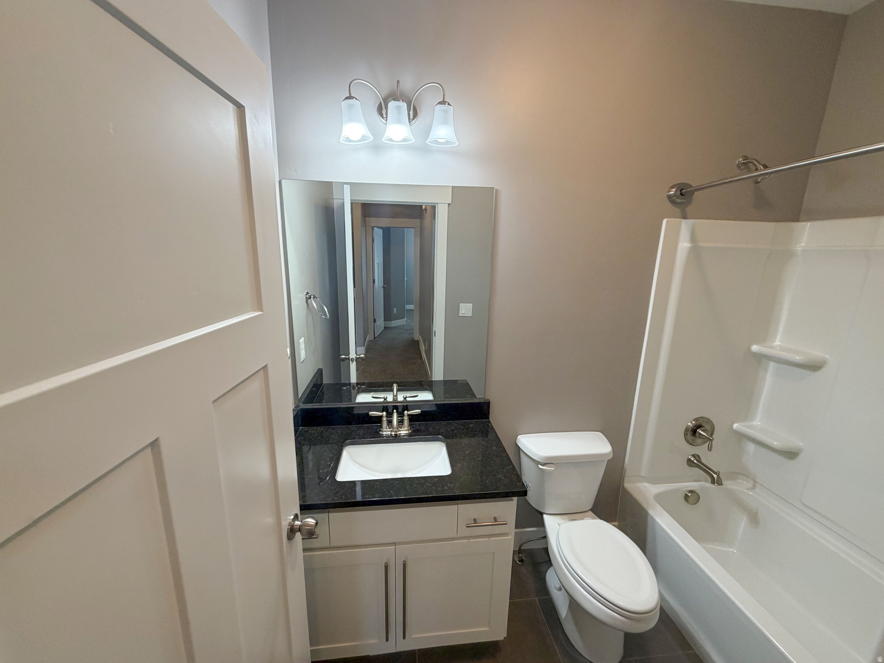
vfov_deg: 85.7
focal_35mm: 14
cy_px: 332
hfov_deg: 102.1
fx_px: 358
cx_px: 442
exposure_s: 1/120
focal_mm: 2.22
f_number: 2.2
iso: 160
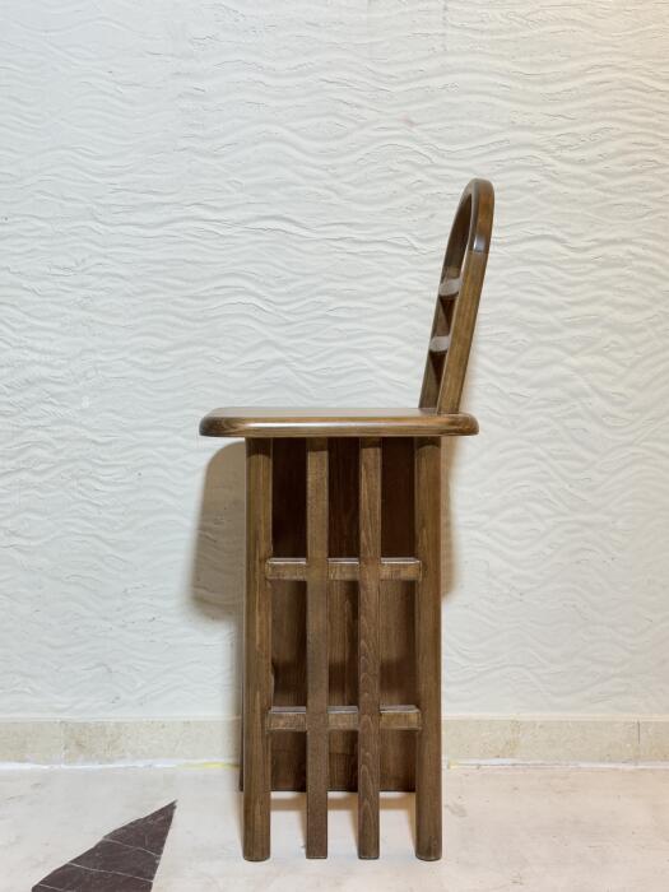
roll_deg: -0.1
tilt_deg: -3.9
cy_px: 446
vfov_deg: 39.7
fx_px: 1237
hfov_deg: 30.3
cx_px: 334
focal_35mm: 48
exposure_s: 1/50
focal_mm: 6.76
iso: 50
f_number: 1.78
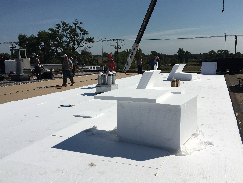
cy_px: 88
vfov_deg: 40.7
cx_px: 123
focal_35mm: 35
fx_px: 246
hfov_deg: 52.6
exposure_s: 1/5495
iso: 25
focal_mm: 4.15
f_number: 2.2
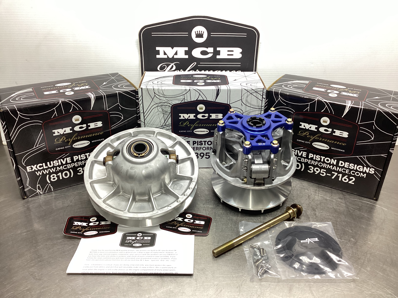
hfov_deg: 58.4
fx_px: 356
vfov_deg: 45.4
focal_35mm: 31
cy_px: 149
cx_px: 199
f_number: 2.4
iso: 200
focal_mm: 3.3
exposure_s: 1/60
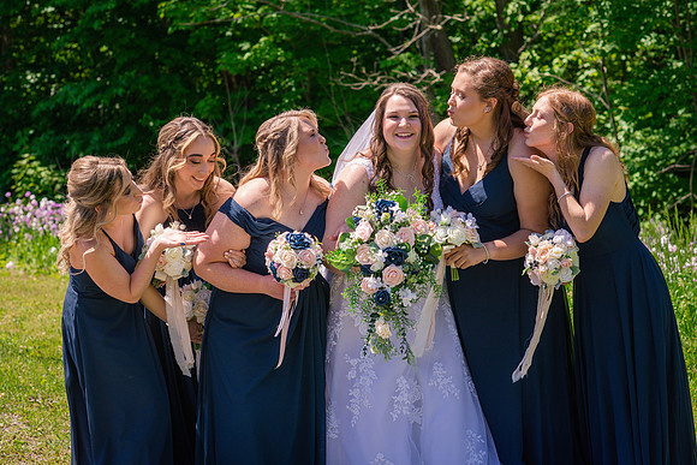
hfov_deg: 23.9
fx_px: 1646
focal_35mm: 85
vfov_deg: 16.1
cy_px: 232
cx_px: 348
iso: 200
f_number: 5
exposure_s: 1/800
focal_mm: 85
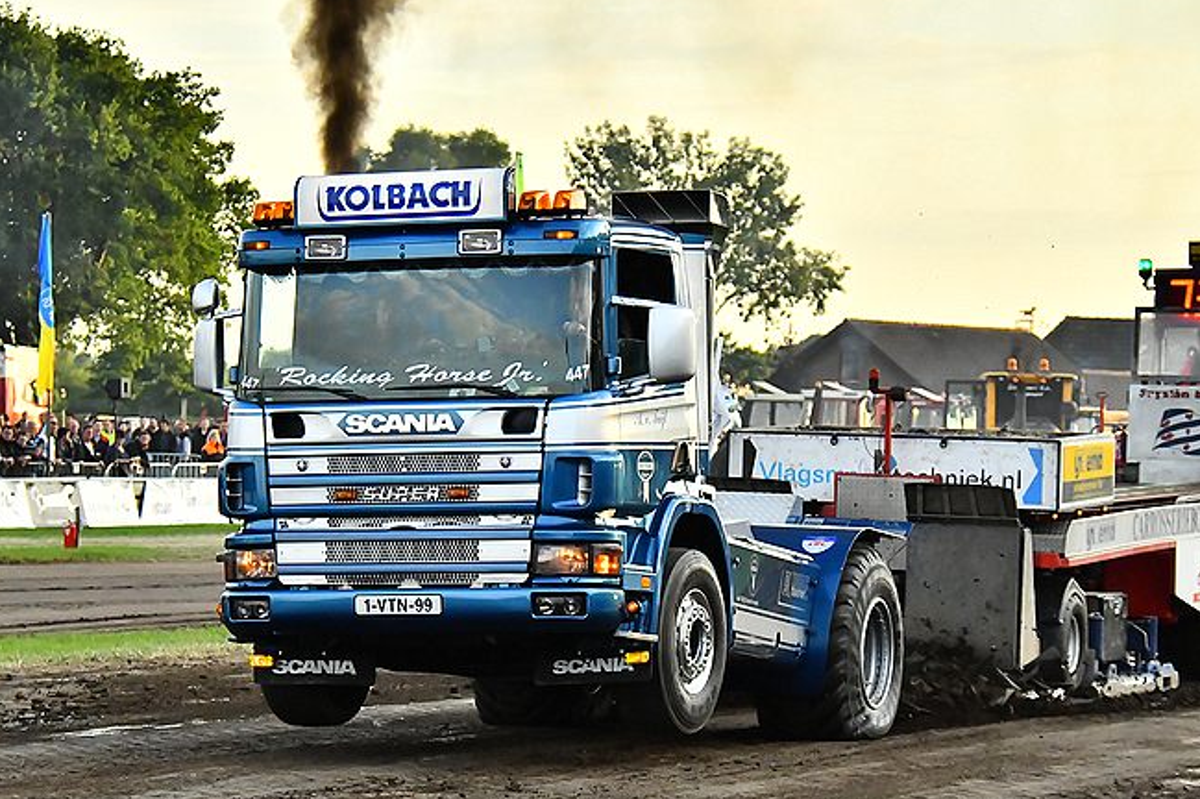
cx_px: 497
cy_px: 447
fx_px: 5297
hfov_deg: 12.9
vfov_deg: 8.6
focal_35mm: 159
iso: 2500
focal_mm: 86
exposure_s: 1/2500
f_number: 5.6
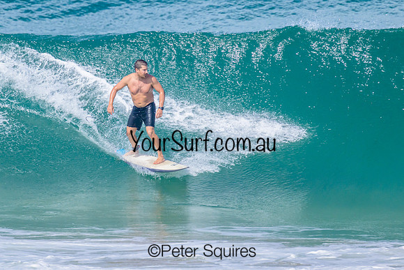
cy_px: 104
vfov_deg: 1.3
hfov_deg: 1.9
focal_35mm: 1095
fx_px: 12285
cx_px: 164
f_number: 11
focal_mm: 800
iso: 1000
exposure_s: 1/2000
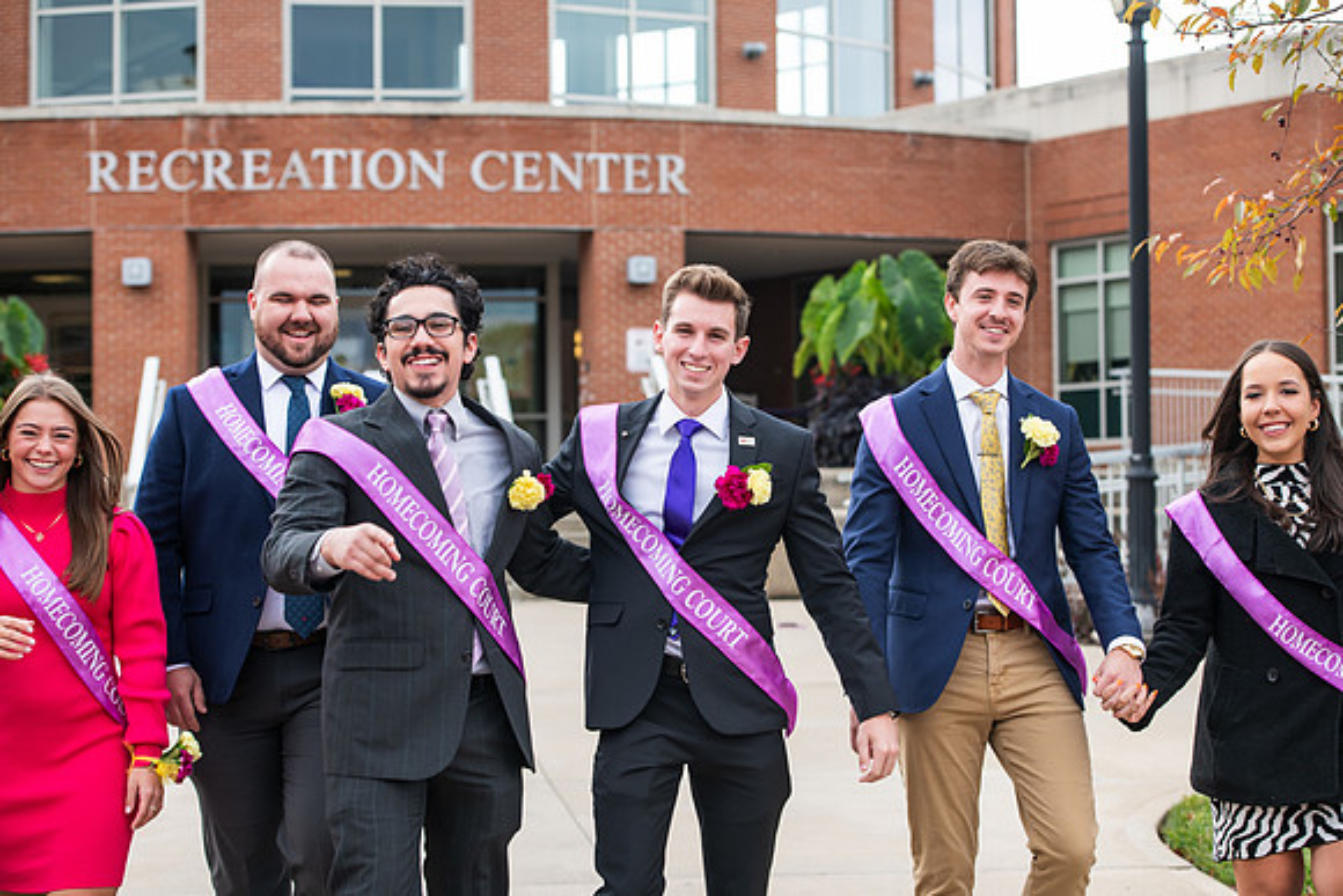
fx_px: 2612
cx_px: 672
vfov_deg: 19.5
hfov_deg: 28.8
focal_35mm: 70
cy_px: 448
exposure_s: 1/400
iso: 250
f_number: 4.5
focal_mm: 70
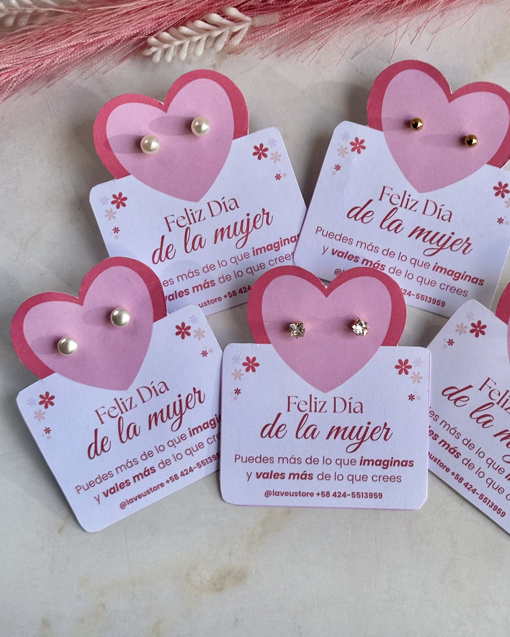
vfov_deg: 26.8
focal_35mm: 71
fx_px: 1340
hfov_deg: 21.5
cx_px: 316
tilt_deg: -80.0
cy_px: 302
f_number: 1.78
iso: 64
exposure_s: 1/1517
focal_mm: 6.86
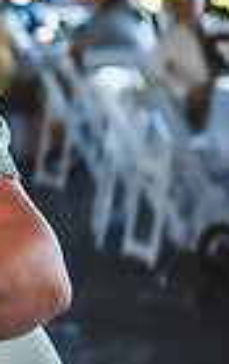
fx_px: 2203
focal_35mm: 222
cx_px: -490
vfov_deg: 9.3
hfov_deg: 5.5
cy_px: -36
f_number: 2.8
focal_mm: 52
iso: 400
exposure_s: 1/125
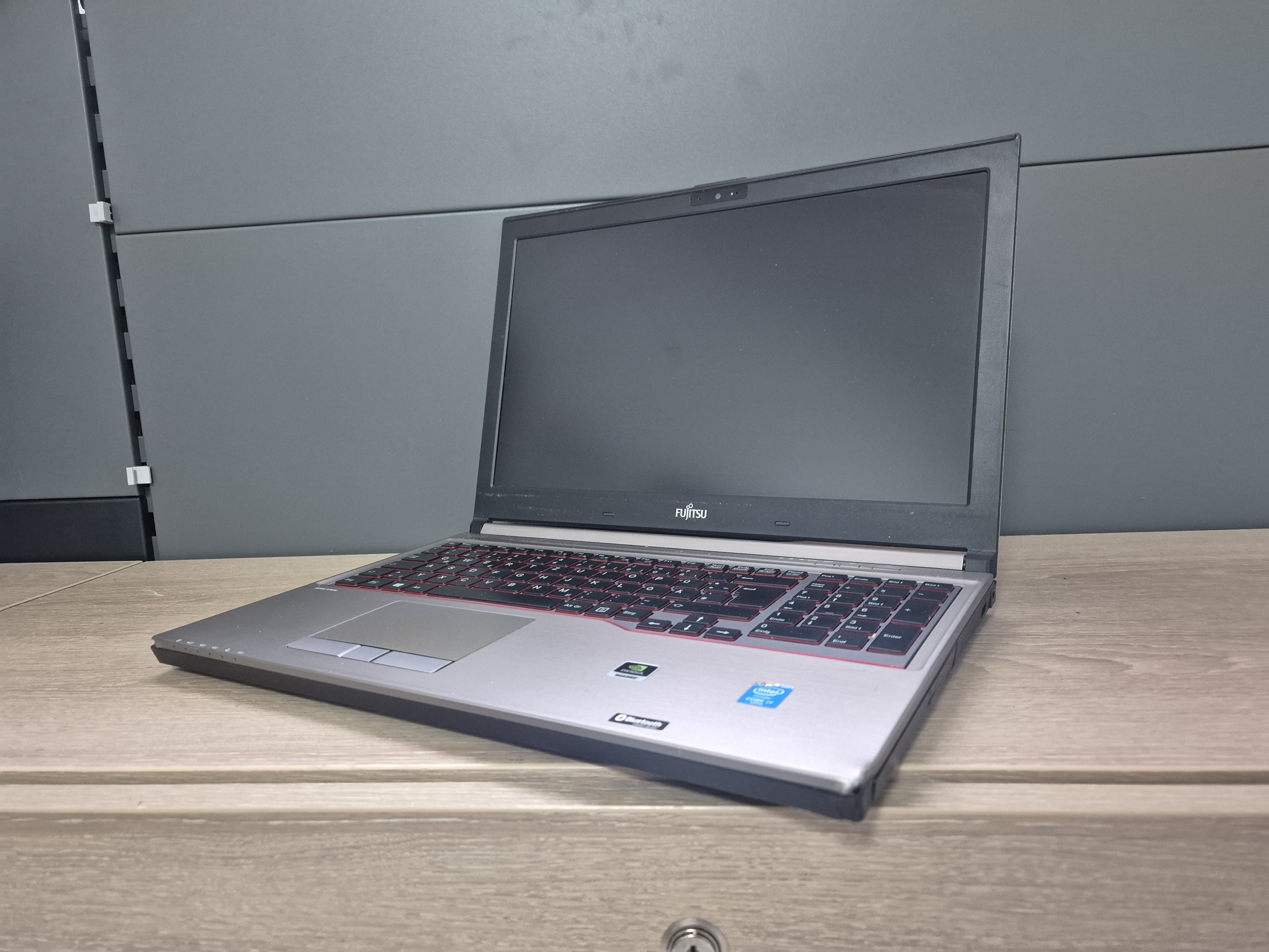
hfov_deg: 73.9
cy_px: 476
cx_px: 634
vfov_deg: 58.9
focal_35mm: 23
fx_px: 843
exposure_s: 1/100
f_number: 1.8
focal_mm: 5.4
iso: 1000
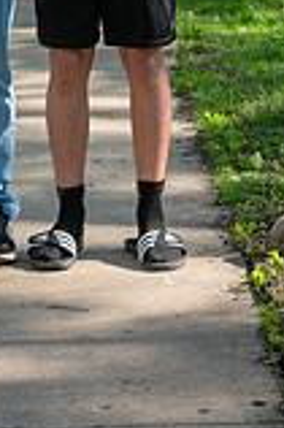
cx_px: 82
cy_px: -100
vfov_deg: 9.2
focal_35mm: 222
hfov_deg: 6.2
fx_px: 2633
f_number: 4
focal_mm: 78
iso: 250
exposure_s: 1/400
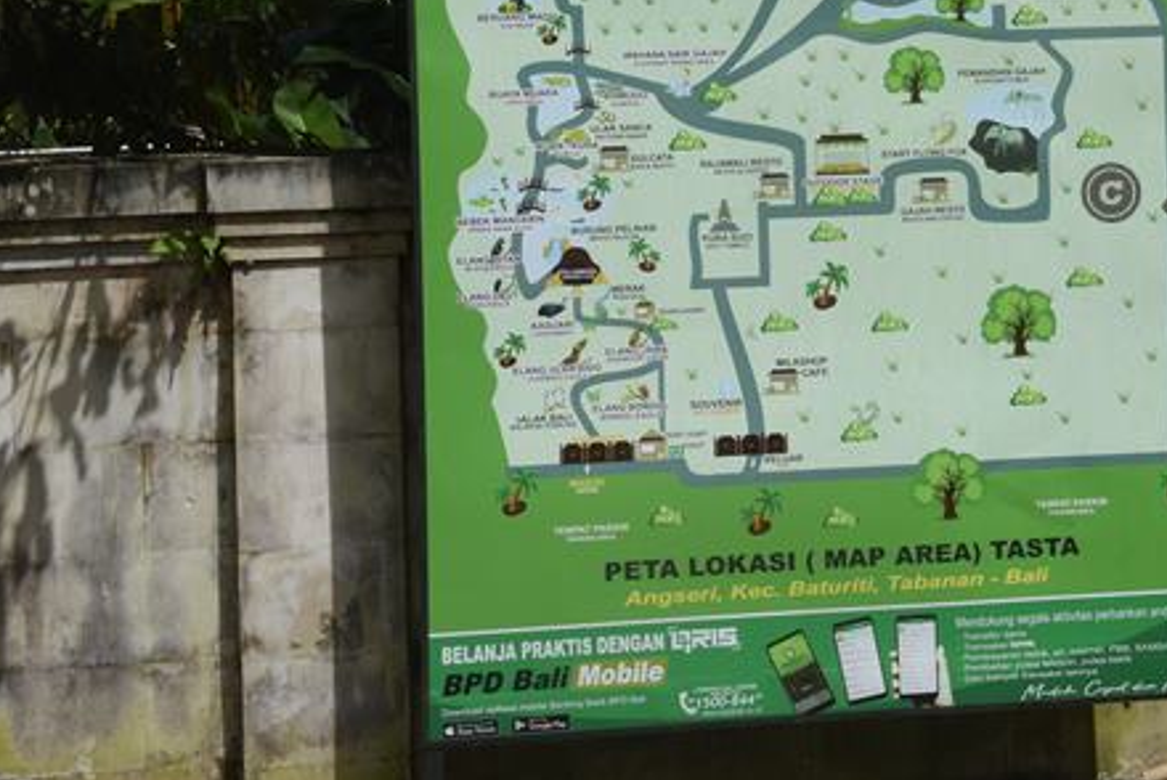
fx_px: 2725
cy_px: 52
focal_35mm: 84
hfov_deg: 24.0
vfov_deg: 16.0
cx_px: 806
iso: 320
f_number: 20
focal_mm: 44
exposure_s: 1/320
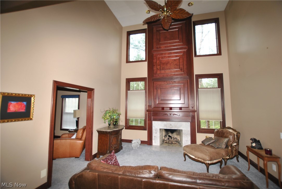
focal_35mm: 15
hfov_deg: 100.3
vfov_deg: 77.6
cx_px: 141
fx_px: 118
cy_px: 94
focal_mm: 10
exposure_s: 1/60
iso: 200
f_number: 4
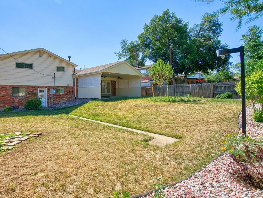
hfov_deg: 80.6
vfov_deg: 65.9
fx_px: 152
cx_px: 103
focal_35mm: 20
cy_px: 92
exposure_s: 1/3200
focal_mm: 16
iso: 500
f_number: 4
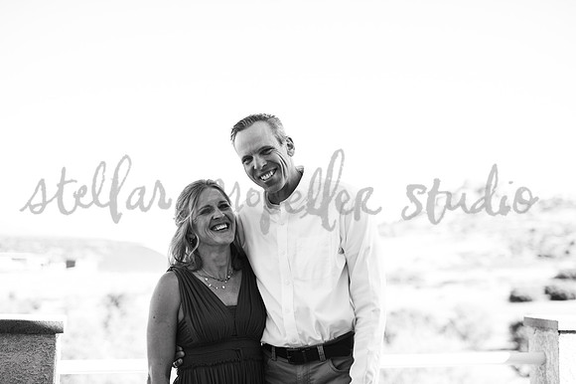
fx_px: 800
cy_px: 192
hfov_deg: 39.6
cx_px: 288
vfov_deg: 27.0
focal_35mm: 50
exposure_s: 1/1600
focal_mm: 50
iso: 200
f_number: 2.2
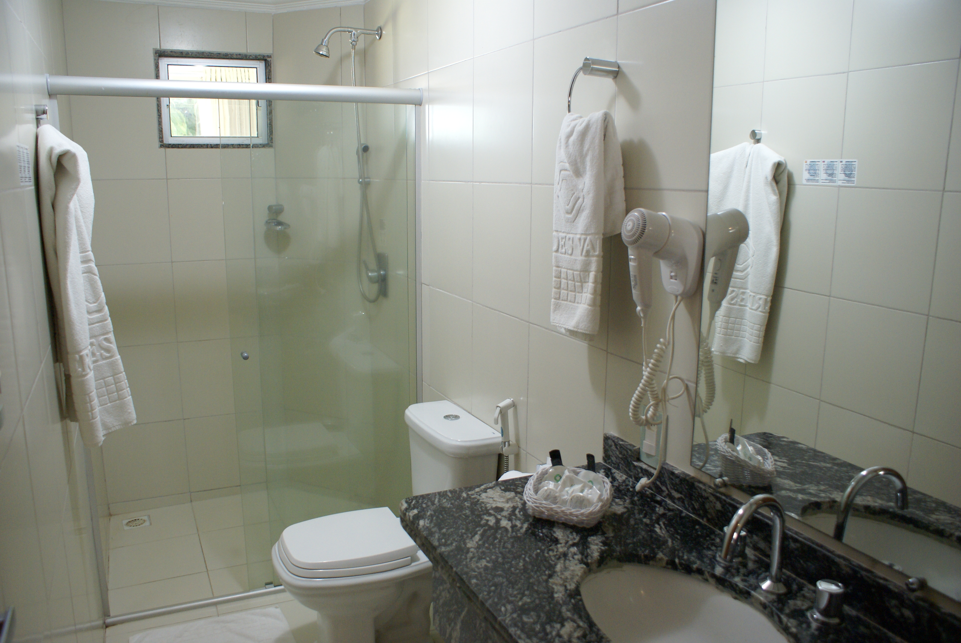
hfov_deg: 67.3
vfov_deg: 48.0
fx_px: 722
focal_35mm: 27
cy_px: 322
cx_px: 480
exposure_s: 1/20
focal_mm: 18
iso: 500
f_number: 3.5
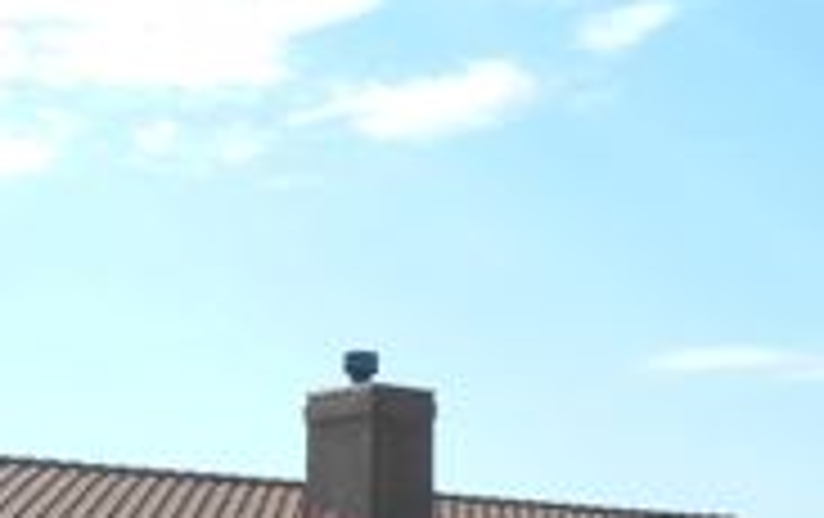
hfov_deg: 19.2
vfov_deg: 11.7
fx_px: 2407
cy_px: 822
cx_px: 153
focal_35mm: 107
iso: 80
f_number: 3.9
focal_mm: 6.7
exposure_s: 1/800
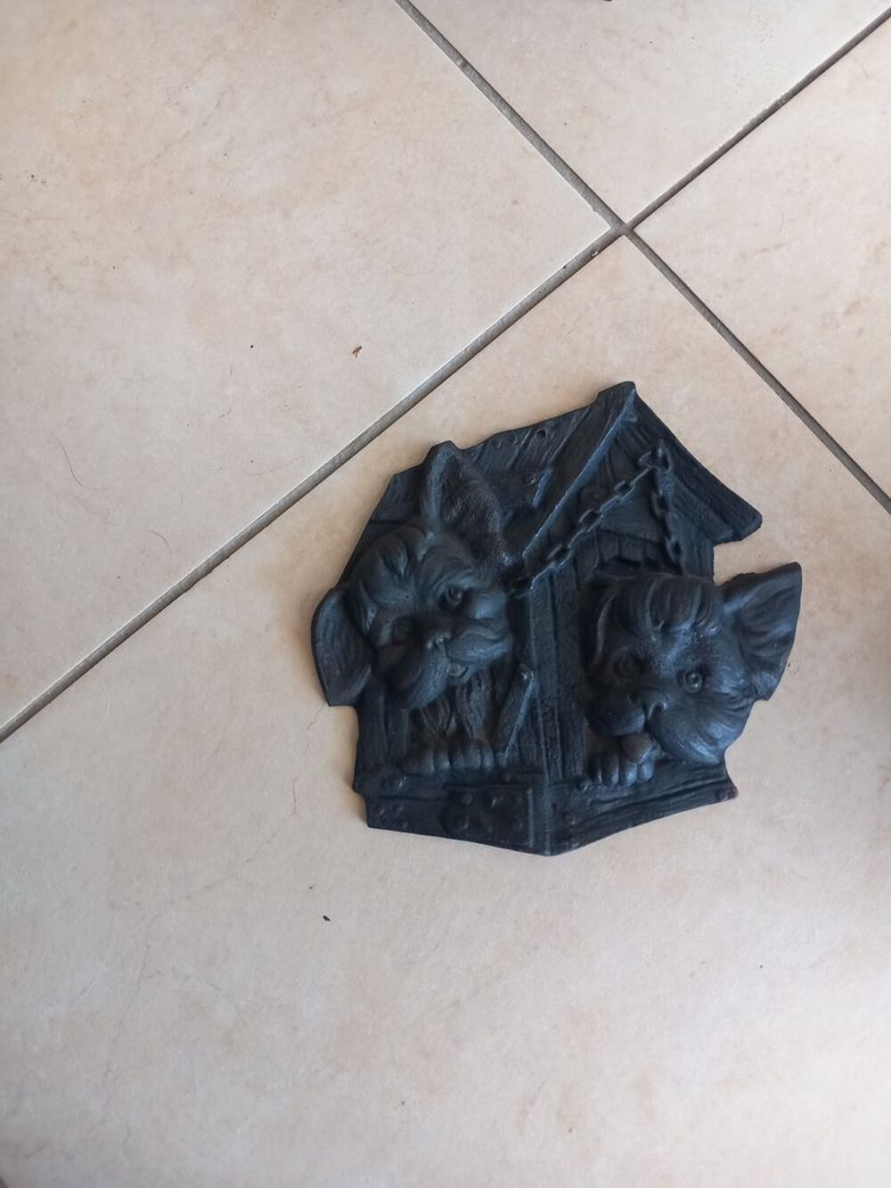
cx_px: 446
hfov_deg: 51.4
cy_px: 594
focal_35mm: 27
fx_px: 926
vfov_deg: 65.3
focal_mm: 4
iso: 200
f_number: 1.8
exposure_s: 1/50
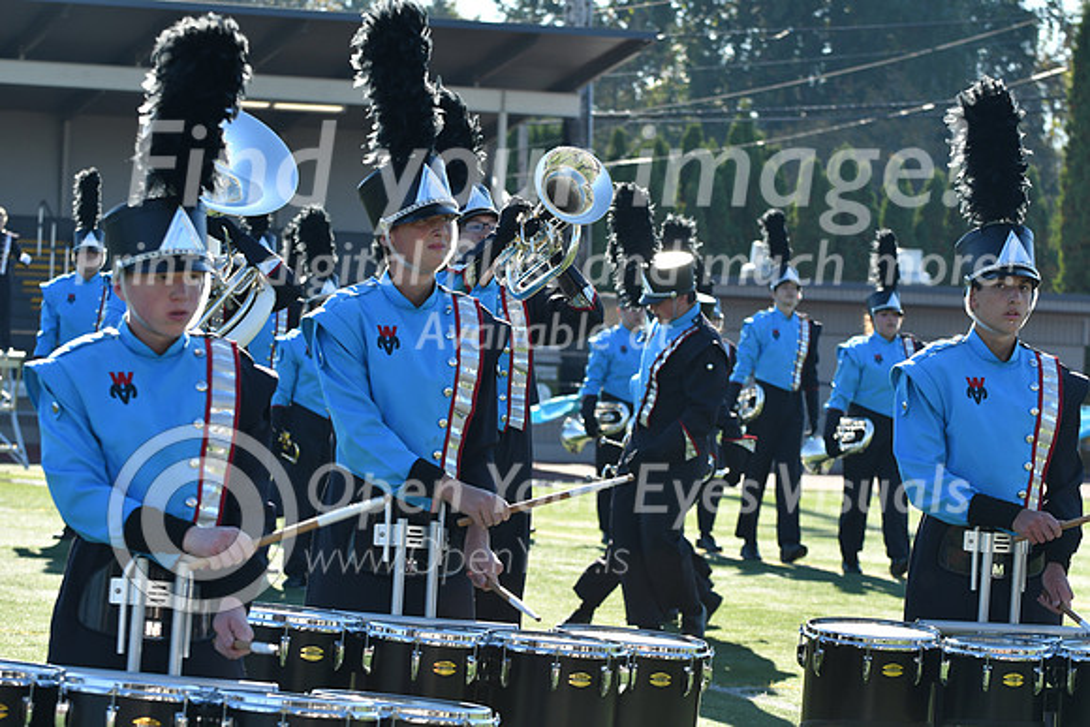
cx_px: 545
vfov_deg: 9.3
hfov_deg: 14.0
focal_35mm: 147
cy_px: 364
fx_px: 4452
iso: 250
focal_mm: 98
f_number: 5.6
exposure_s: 1/640
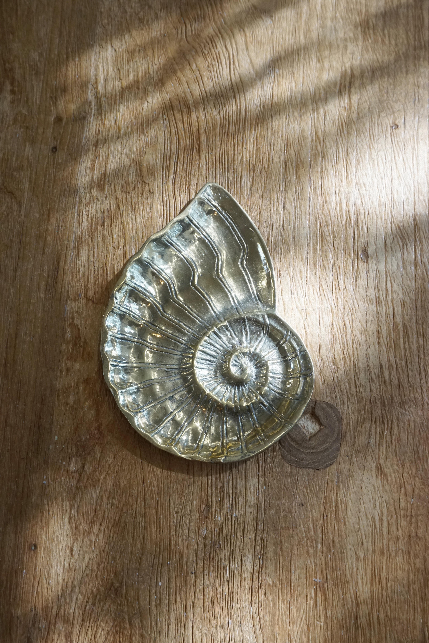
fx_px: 563
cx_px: 214
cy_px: 322
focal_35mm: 32
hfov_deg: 41.7
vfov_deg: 59.5
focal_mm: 21
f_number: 11
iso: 1250
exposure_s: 1/160
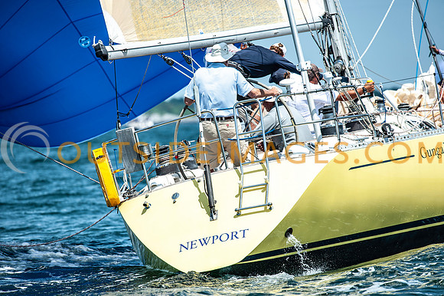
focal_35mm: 300
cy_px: 148
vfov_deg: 4.6
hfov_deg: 6.9
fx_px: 3698
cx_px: 222
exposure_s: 1/2000
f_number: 5
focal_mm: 300
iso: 250
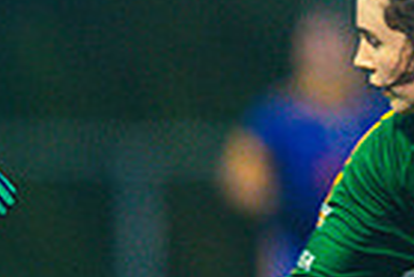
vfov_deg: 0.8
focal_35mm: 1810
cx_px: -368
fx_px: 20836
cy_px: 341
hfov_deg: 1.1
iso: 5000
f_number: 2.8
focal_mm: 400
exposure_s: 1/500
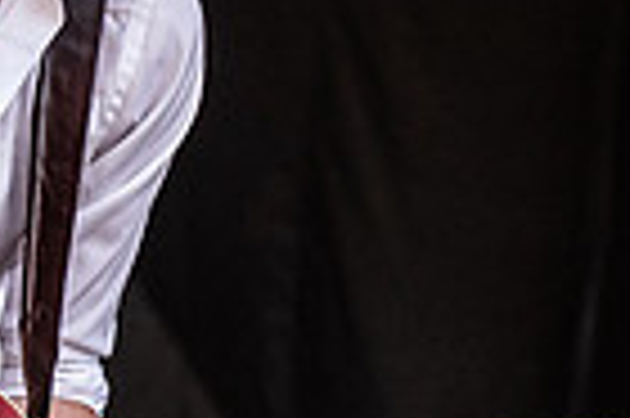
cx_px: -940
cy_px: -225
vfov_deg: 3.4
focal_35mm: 399
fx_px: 6974
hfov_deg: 5.0
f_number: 4
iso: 800
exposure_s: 1/500
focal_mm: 70
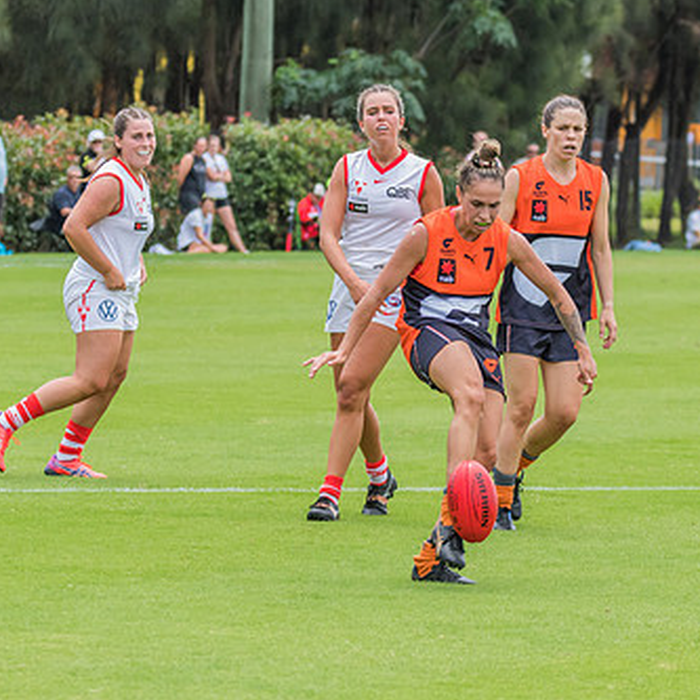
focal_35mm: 334
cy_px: 270
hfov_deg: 5.2
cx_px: 479
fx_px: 7641
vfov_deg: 5.2
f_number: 7.1
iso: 800
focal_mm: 150
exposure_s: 1/1600
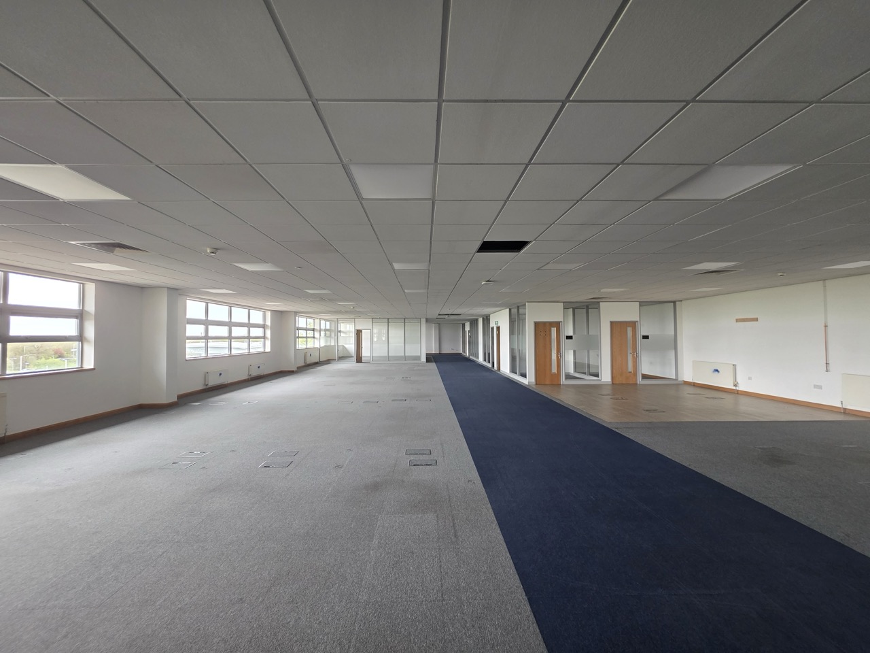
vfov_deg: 89.9
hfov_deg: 106.2
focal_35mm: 13
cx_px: 435
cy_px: 326
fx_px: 327
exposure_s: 1/50
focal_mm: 2.2
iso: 160
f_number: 1.9
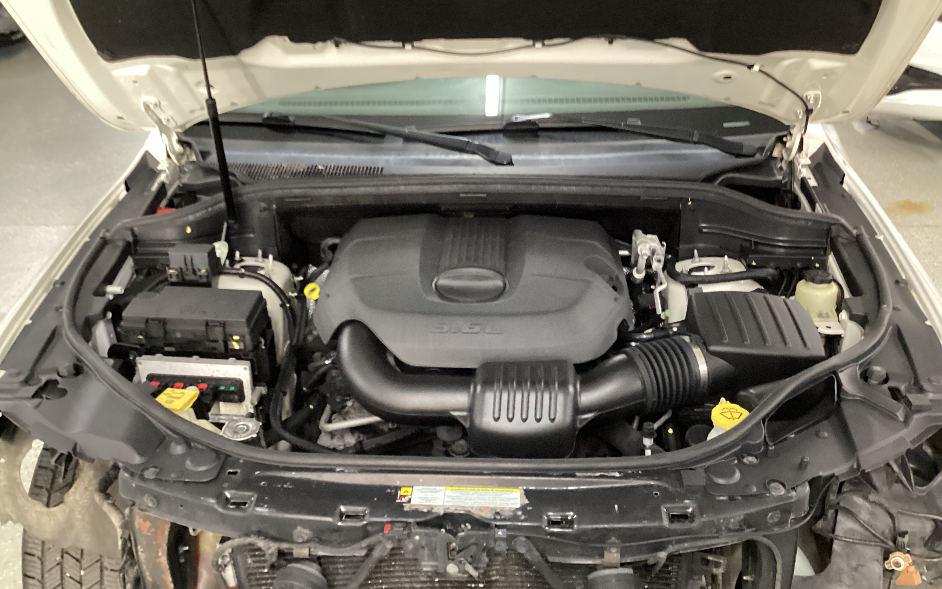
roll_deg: +1.1
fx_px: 847
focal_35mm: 33
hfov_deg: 58.1
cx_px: 472
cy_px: 326
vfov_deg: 38.3
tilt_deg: -28.7
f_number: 2.4
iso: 500
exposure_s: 1/30
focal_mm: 3.3
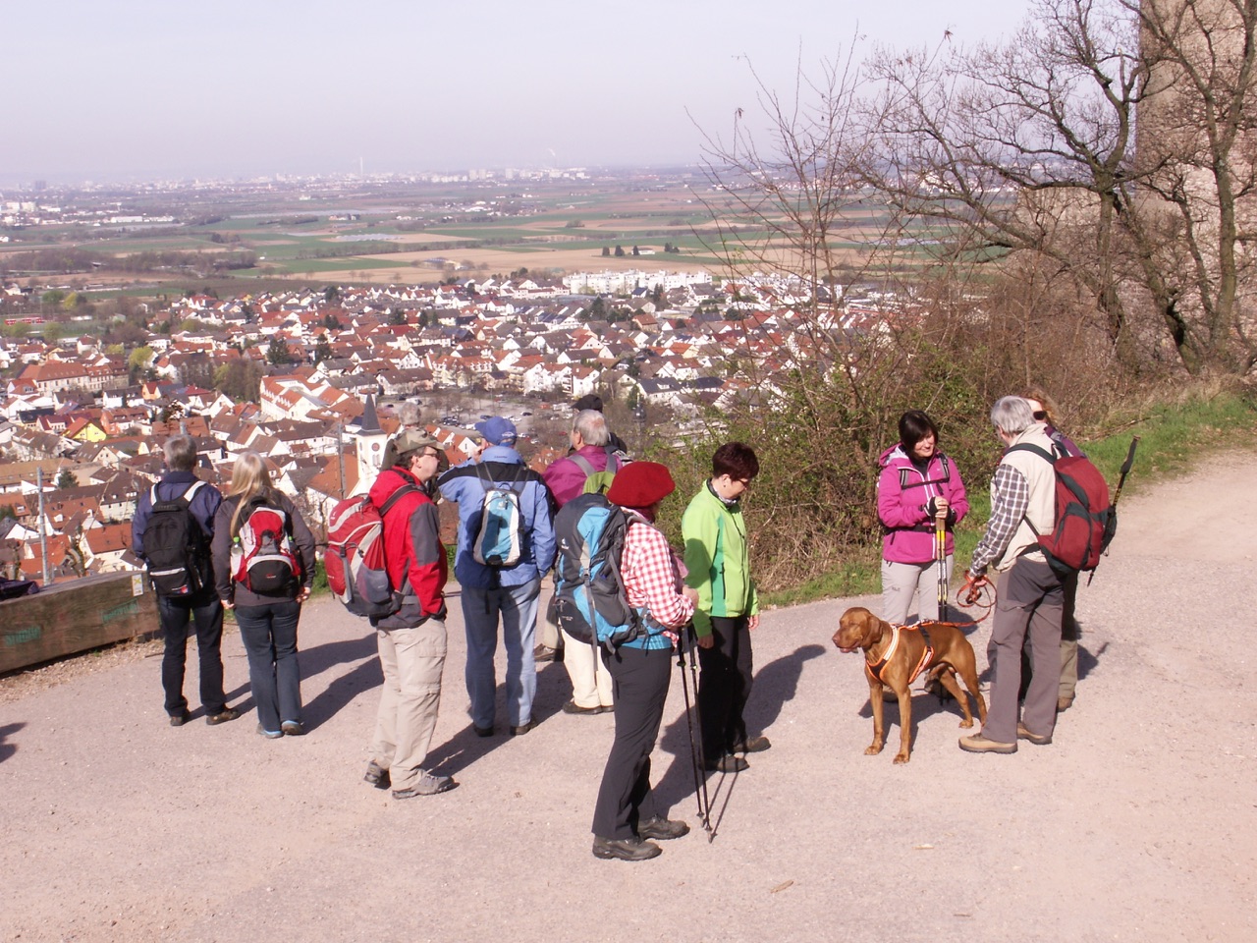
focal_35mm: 50
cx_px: 628
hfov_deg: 38.2
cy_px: 472
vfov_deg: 29.1
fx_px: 1816
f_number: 8
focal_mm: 8.3
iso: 50
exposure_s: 1/200
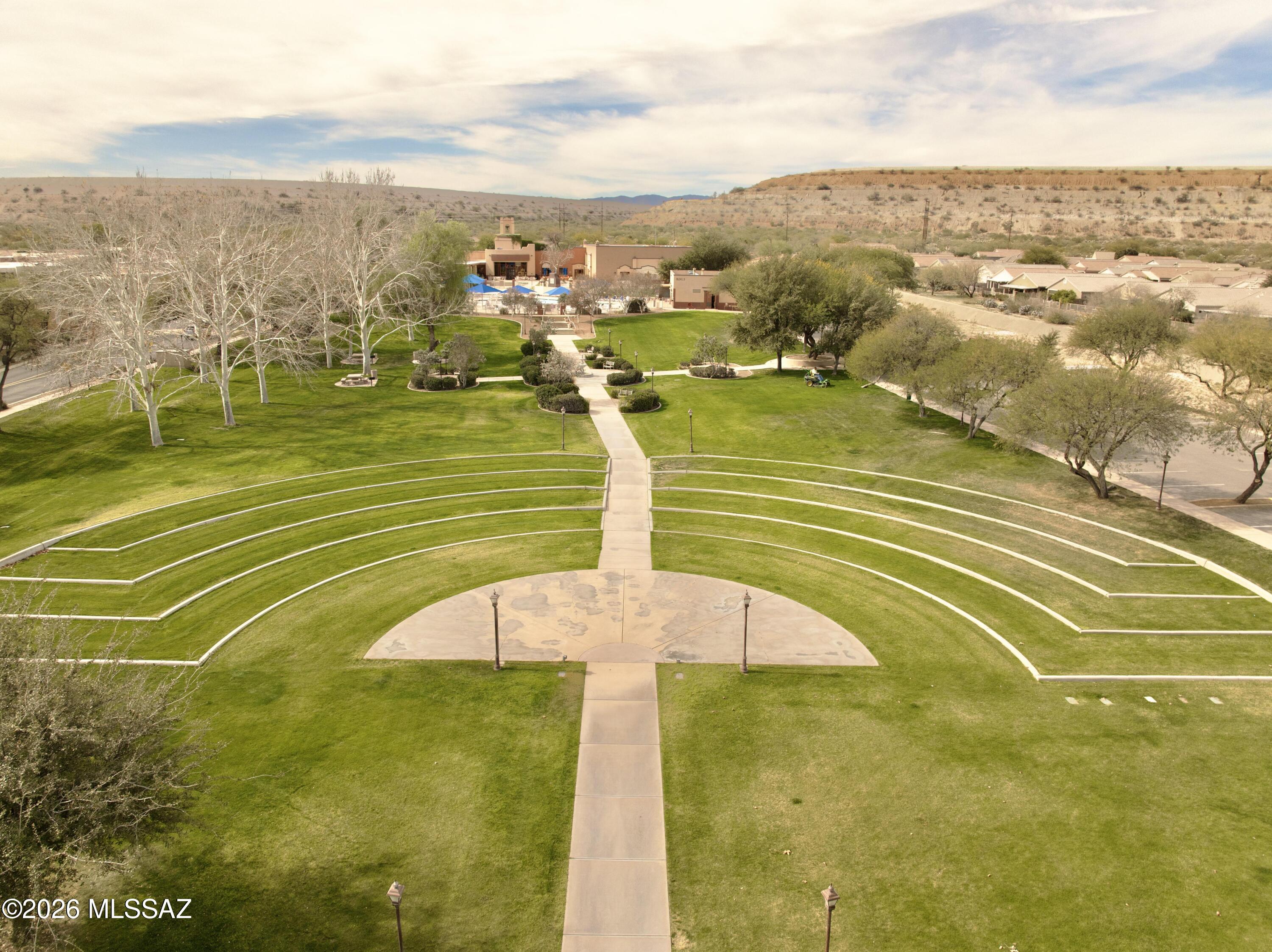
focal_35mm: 24
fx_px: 881
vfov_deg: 56.8
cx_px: 636
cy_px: 476
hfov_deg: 71.6
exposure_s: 1/40
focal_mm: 12.29
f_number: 2.8
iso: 200
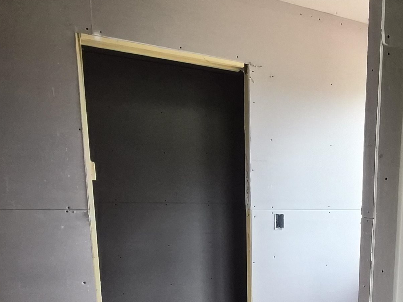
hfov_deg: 51.9
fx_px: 384
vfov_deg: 39.8
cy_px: 272
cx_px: 321
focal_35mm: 33
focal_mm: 1.7
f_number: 2.2
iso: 640
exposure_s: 1/100
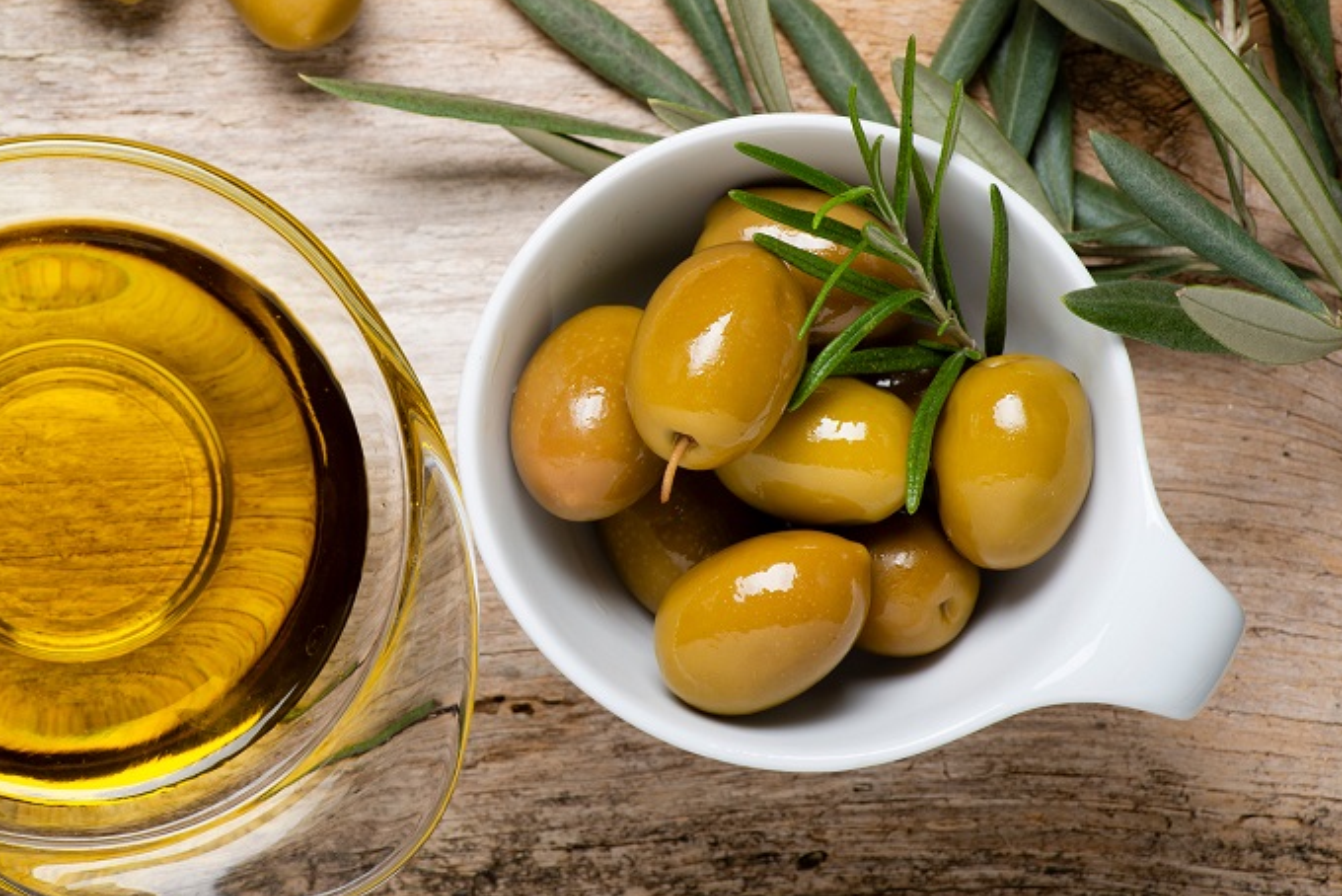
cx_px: 379
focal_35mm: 147
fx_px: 5482
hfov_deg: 13.9
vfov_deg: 9.3
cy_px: 335
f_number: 16
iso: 100
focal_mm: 100
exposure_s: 1/200
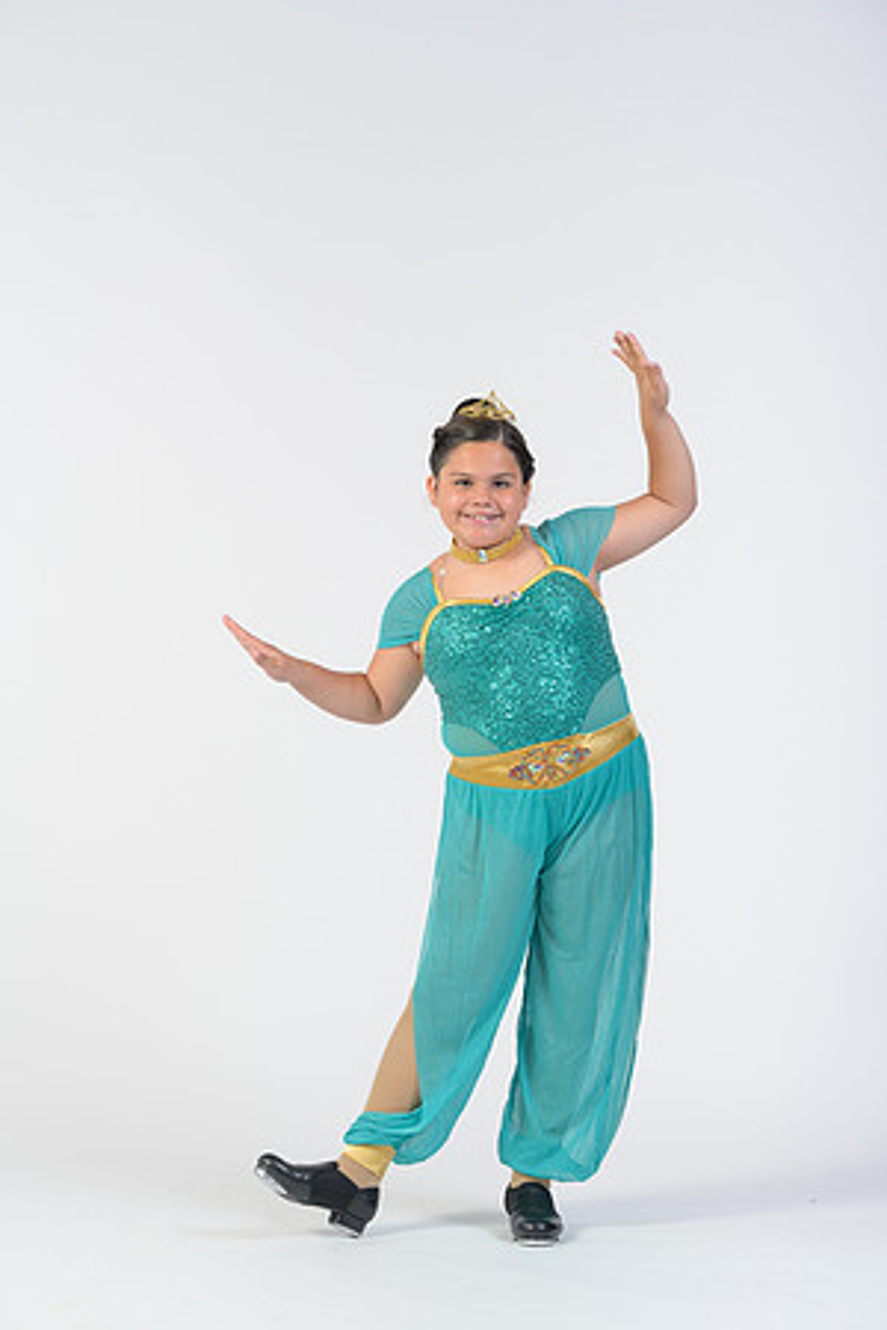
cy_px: 665
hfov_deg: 13.4
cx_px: 444
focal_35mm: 102
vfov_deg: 20.0
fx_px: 3769
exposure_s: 1/160
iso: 400
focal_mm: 102
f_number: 6.3
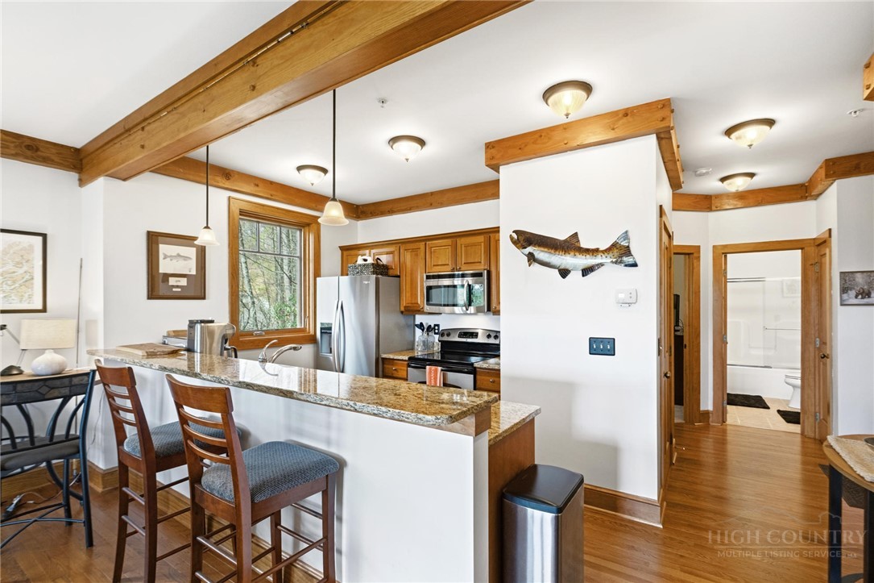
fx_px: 388
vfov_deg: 73.7
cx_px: 437
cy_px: 292
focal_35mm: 16
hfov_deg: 96.7
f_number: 6.3
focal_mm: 16
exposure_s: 1/40
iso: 6400
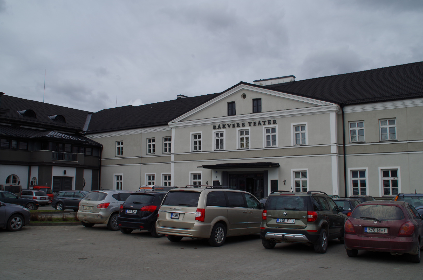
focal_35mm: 36
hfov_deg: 53.2
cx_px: 212
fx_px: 422
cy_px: 140
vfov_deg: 36.7
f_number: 14
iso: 100
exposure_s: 1/160
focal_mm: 24
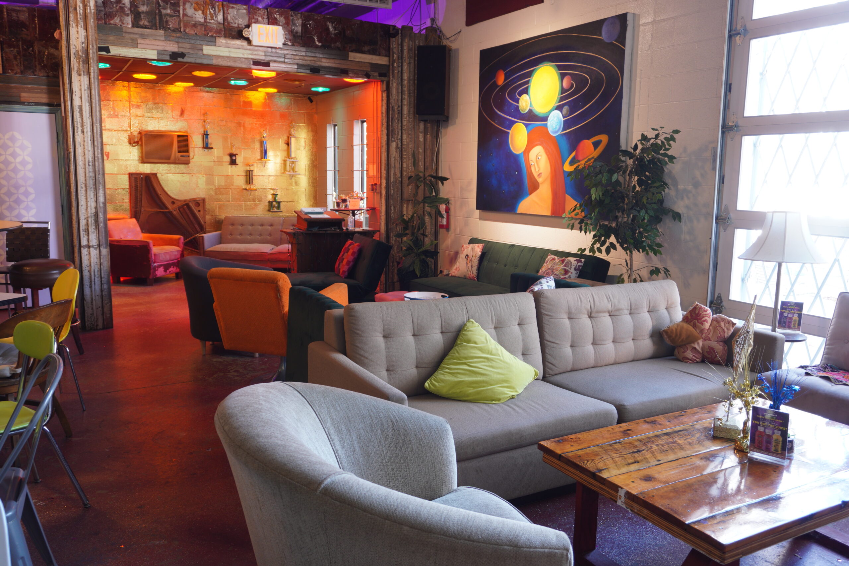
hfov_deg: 64.6
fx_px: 672
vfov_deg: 45.7
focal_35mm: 28
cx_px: 424
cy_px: 283
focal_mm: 19
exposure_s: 1/4
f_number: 4
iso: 125
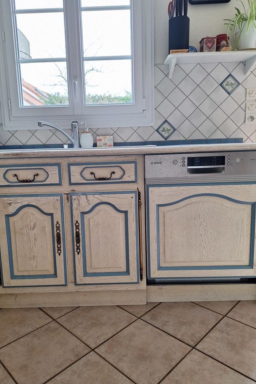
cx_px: 117
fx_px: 256
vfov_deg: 73.7
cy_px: 192
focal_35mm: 24
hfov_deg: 53.1
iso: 80
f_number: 1.8
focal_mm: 5.54
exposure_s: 1/40
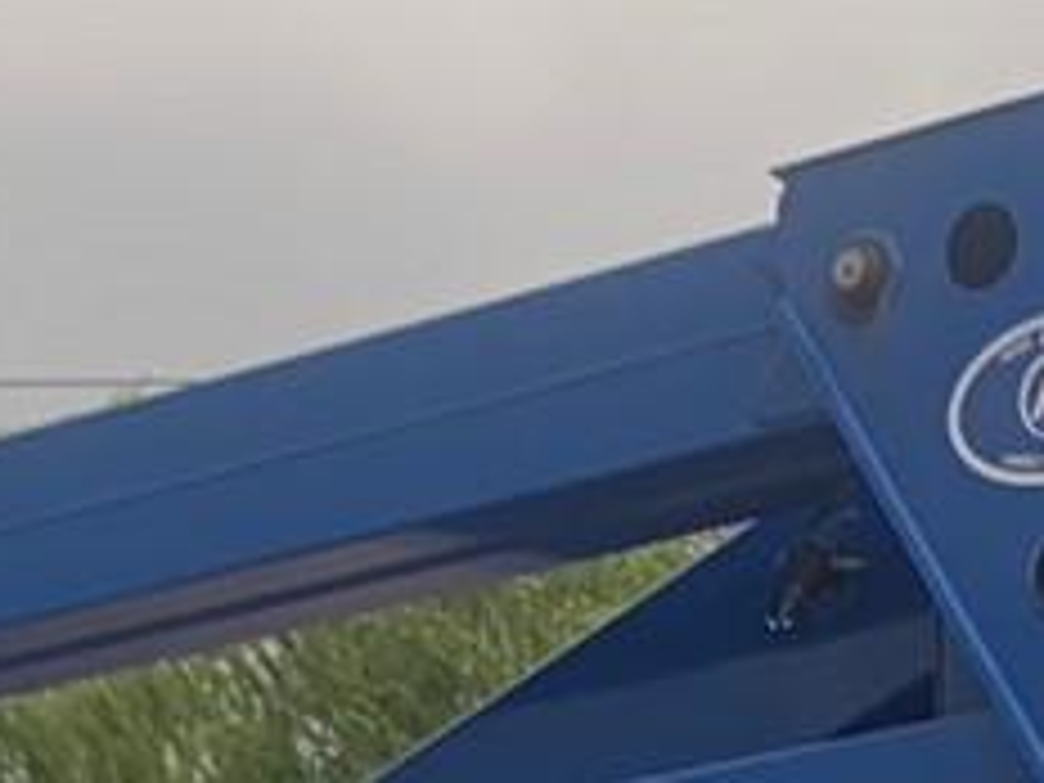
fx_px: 5399
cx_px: 837
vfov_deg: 7.6
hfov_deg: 11.0
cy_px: 1976
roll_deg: -1.4
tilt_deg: +4.5
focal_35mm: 179
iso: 40
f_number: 1.8
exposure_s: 1/121
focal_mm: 4.25
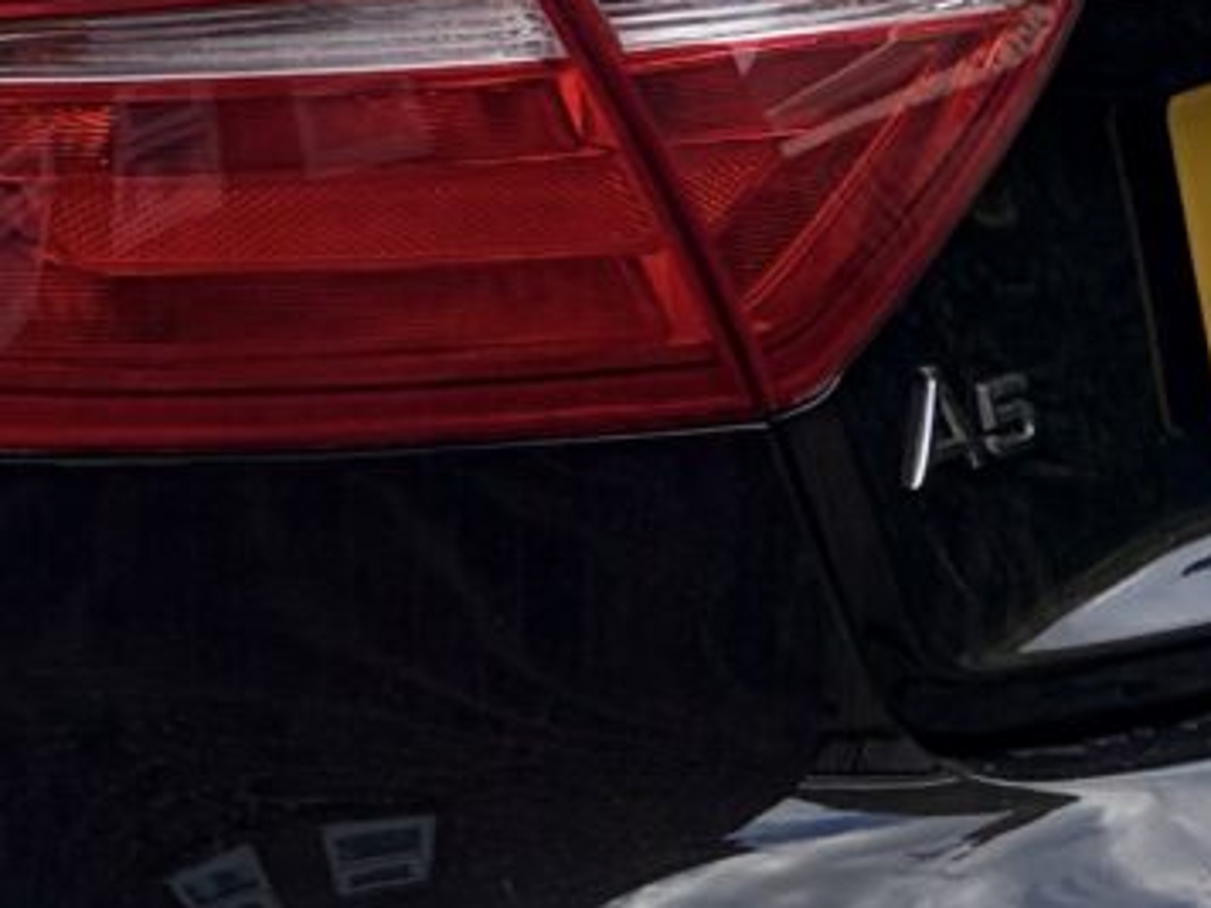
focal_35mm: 187
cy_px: -340
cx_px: -1415
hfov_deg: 9.7
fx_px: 6542
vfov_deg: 7.8
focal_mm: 5.96
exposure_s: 1/2364
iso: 50
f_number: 1.6
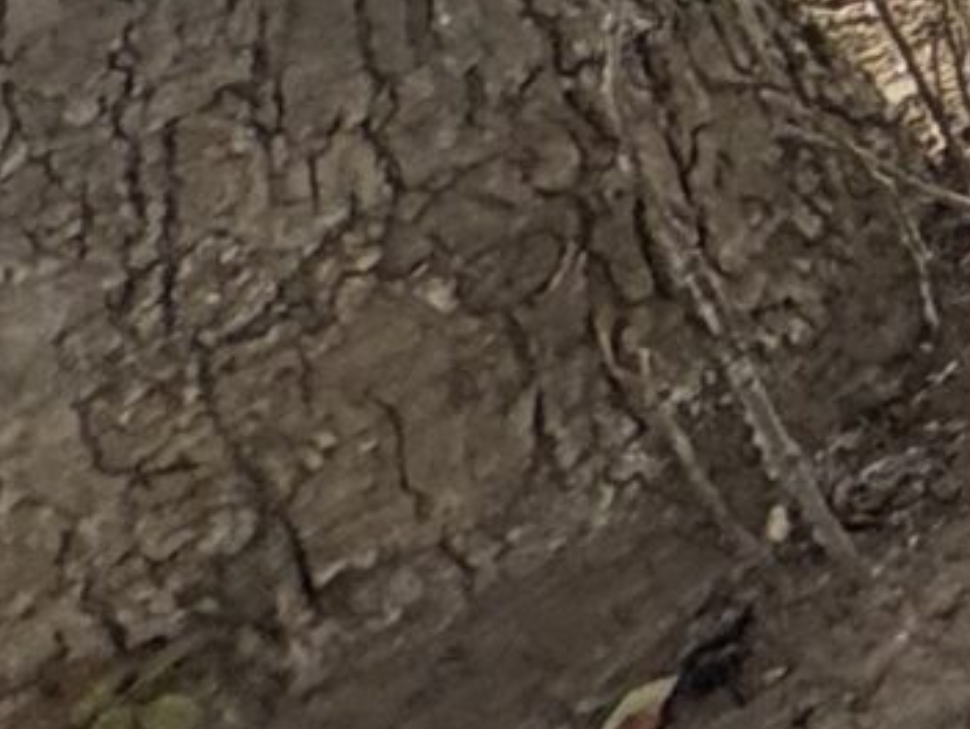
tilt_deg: -5.2
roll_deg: +2.9
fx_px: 2861
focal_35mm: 102
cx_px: 3418
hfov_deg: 9.5
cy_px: -1817
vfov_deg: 9.2
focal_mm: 2.22
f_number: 2.2
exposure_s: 1/169
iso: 40
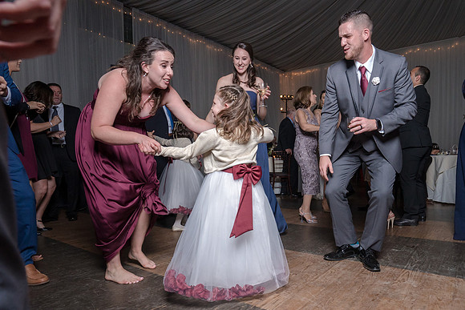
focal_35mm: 22
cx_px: 268
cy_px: 183
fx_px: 288
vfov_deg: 56.2
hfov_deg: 77.3
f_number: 5.6
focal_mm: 16
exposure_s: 1/200
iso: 2000
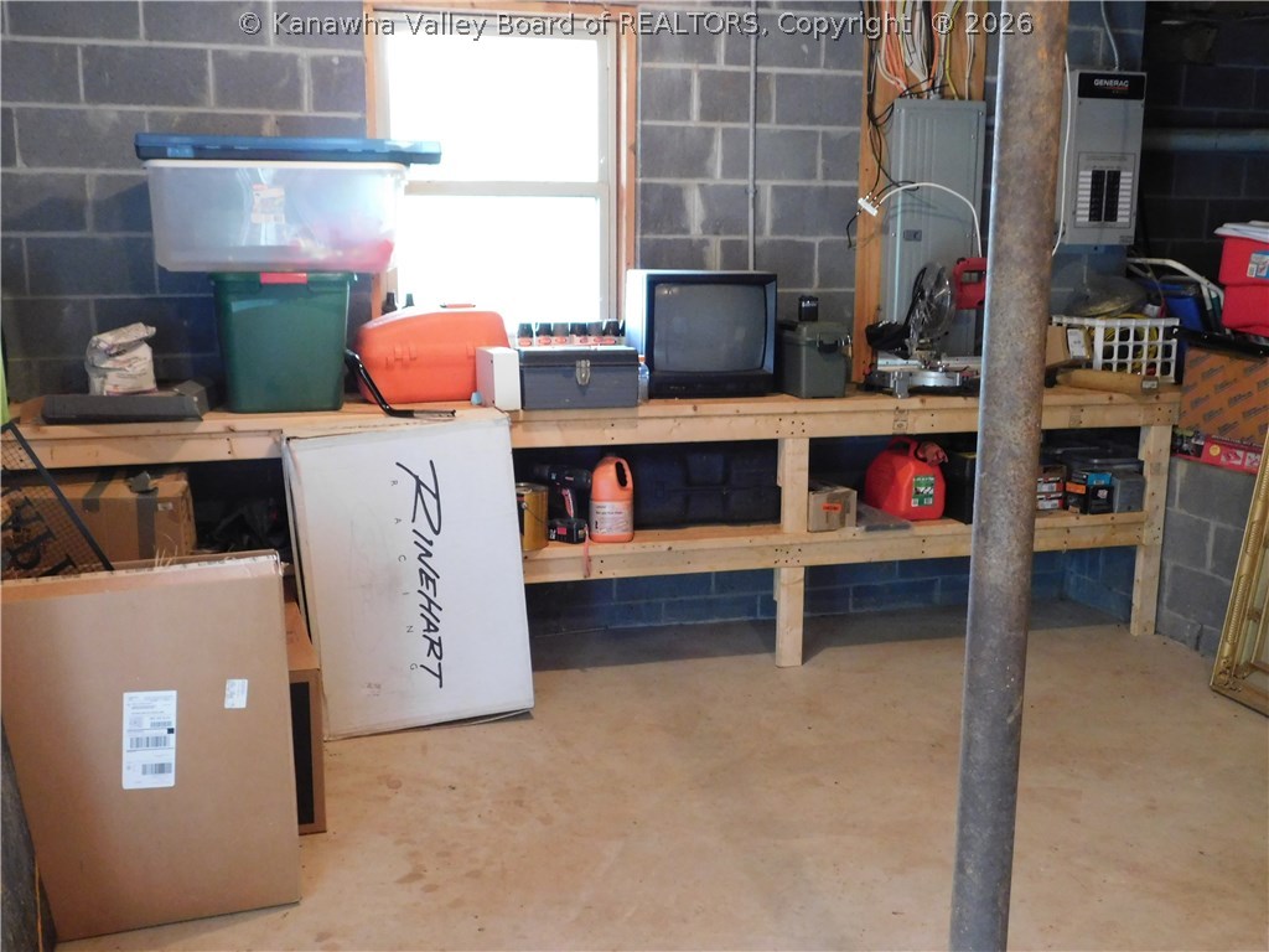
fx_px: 1320
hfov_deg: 51.4
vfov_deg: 39.7
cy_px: 476
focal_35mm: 36
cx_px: 634
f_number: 3.5
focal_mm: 6.3
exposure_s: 1/8
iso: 560
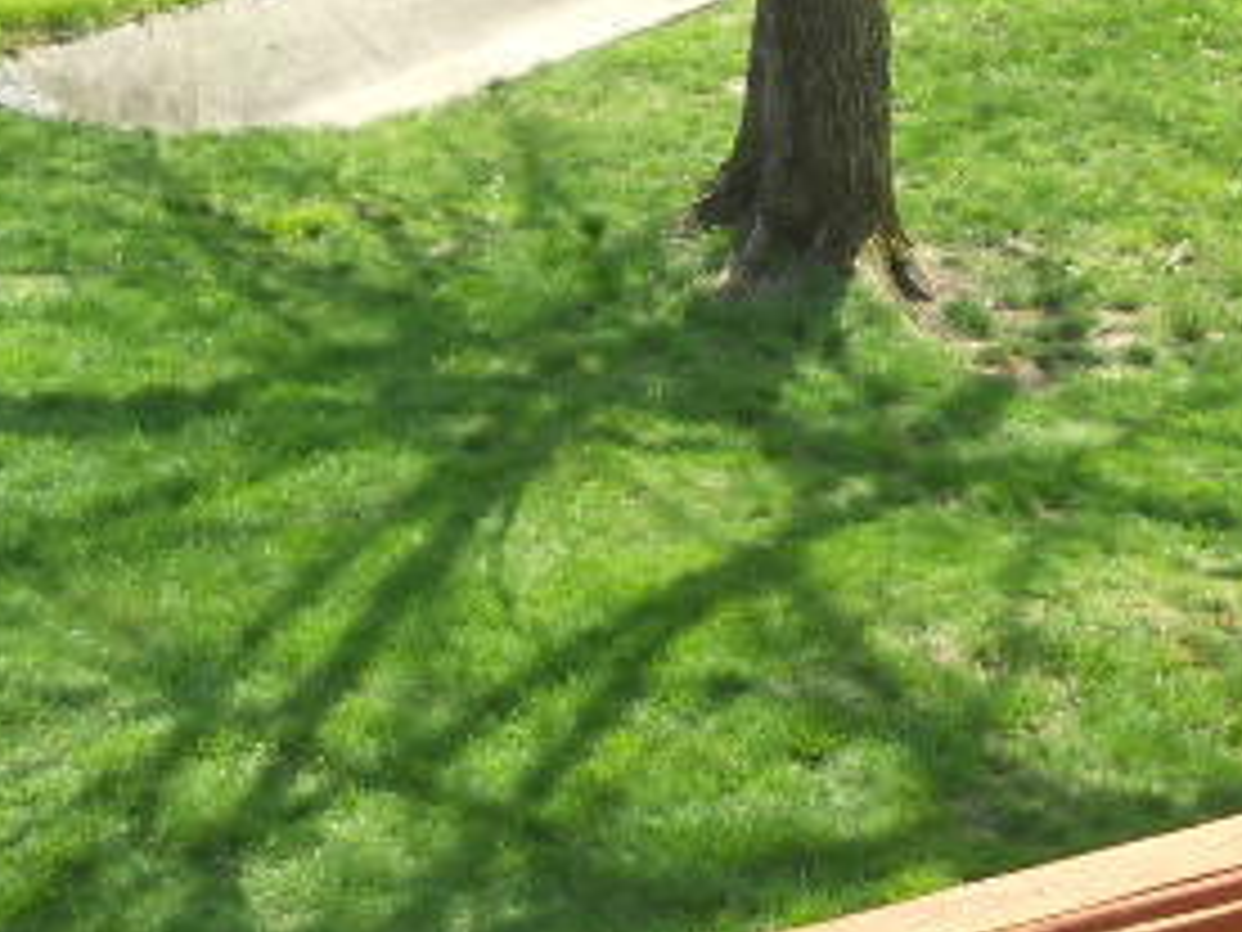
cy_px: -167
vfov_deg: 14.4
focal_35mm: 100
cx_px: 1080
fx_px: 3588
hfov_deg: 19.3
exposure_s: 1/250
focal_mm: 4.9
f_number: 8
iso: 80
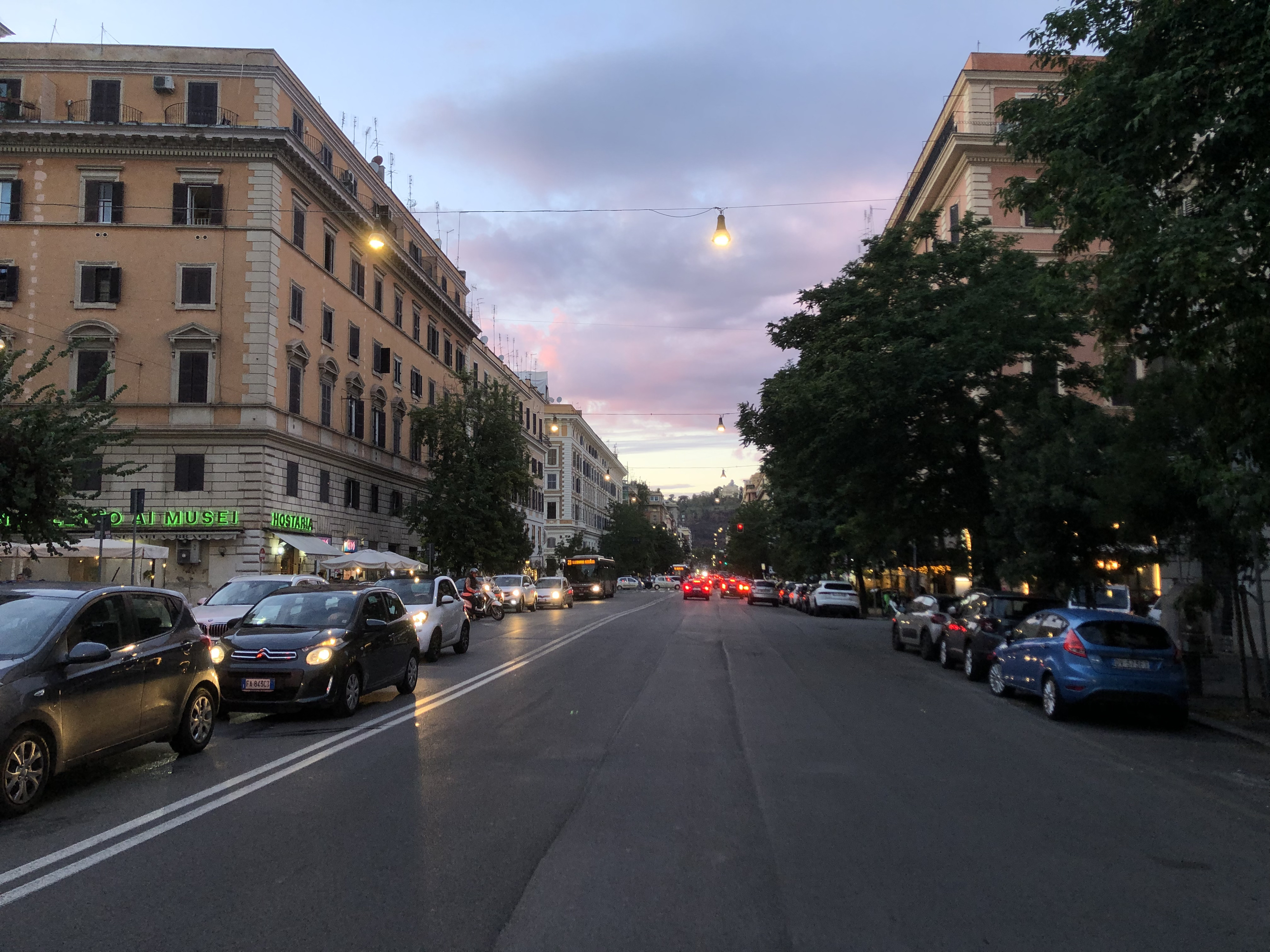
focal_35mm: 28
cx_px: 635
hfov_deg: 63.4
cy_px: 476
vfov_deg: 49.7
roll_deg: +1.2
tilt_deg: +4.9
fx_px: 1027
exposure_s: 1/65
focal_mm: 4
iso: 32
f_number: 1.8
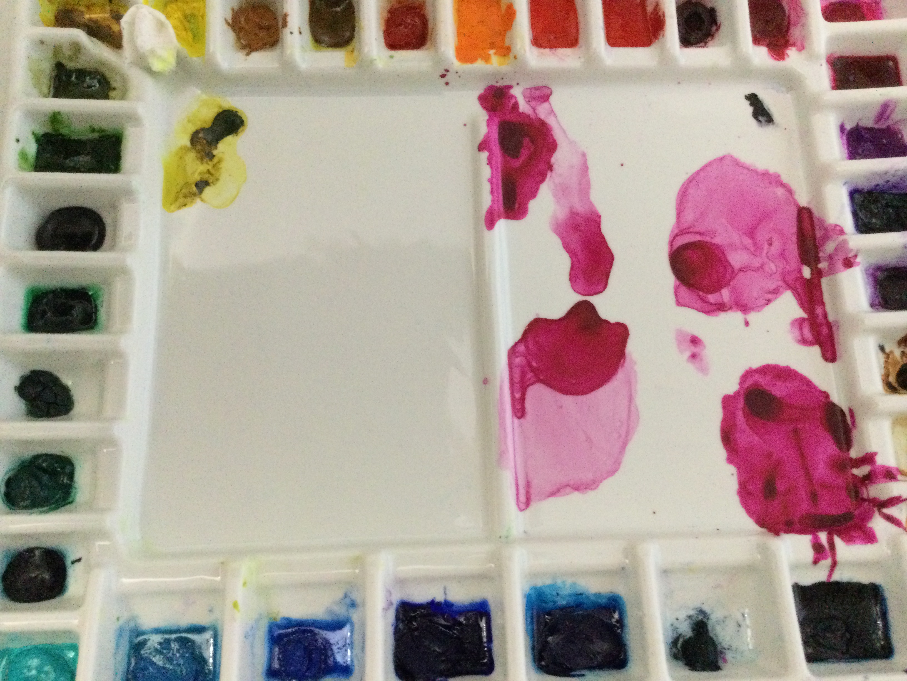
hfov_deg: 58.4
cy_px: 340
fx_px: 812
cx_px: 454
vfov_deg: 45.4
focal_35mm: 31
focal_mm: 3.3
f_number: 2.4
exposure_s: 1/15
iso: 320
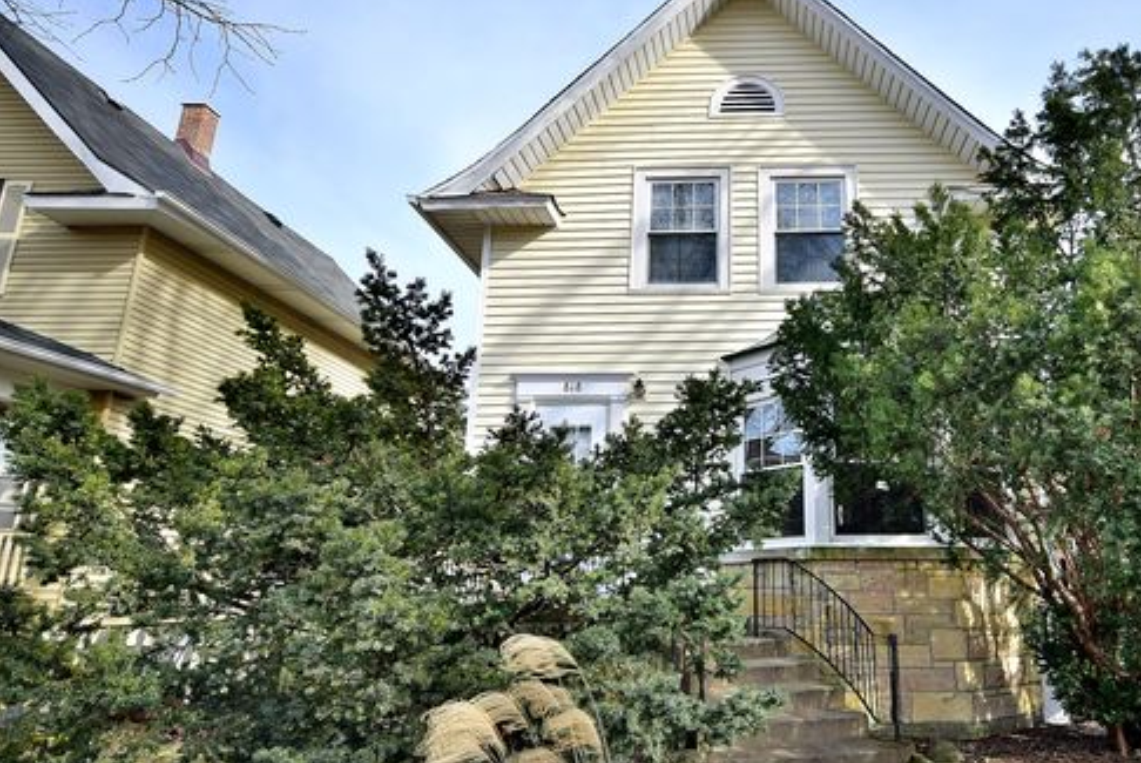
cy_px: 365
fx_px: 814
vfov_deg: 50.2
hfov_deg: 68.4
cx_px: 747
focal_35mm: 26
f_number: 7.1
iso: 160
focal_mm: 13
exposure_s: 1/200
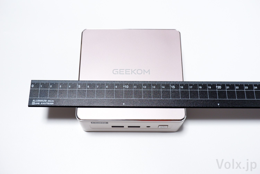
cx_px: 130
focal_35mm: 42
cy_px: 87
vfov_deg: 31.9
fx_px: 303
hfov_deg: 46.4
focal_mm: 28
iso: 400
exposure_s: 1/42
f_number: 4.5
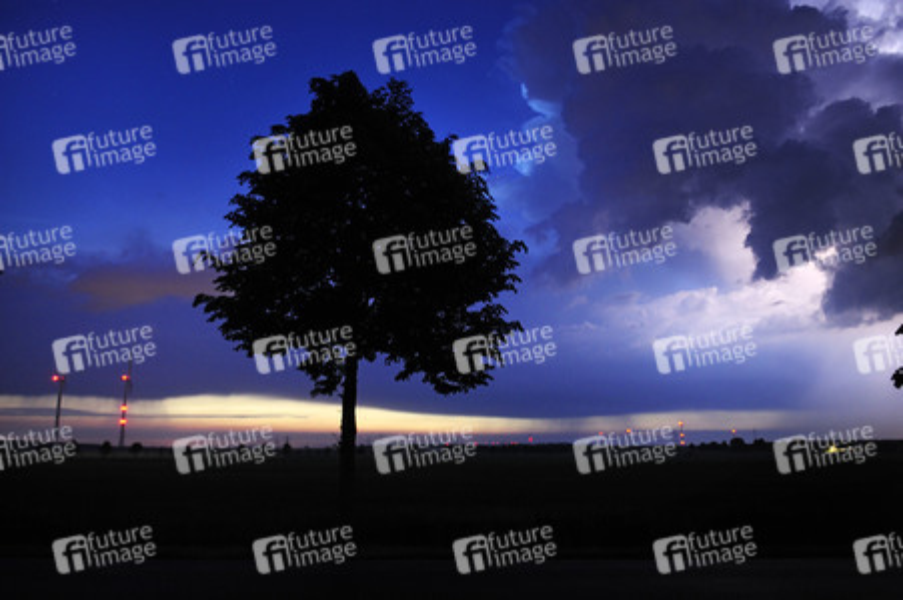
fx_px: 727
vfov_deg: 44.9
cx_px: 452
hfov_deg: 63.7
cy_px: 300
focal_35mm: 29
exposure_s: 2.5
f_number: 2.8
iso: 1000
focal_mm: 29
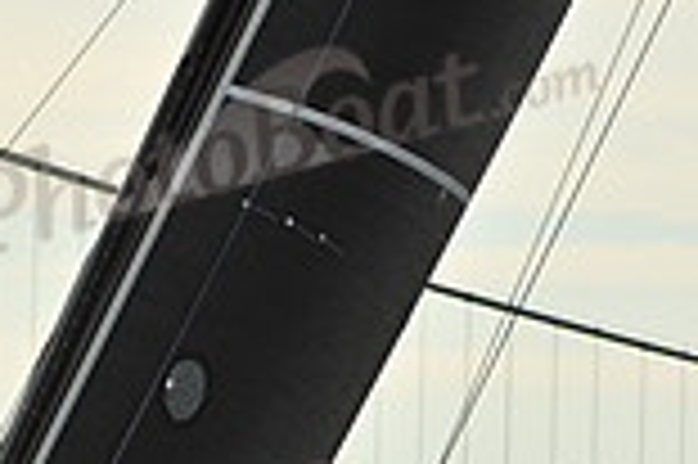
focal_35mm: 749
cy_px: 854
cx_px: -266
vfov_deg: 1.8
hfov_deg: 2.8
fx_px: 14507
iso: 320
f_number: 13
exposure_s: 1/1000
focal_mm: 200
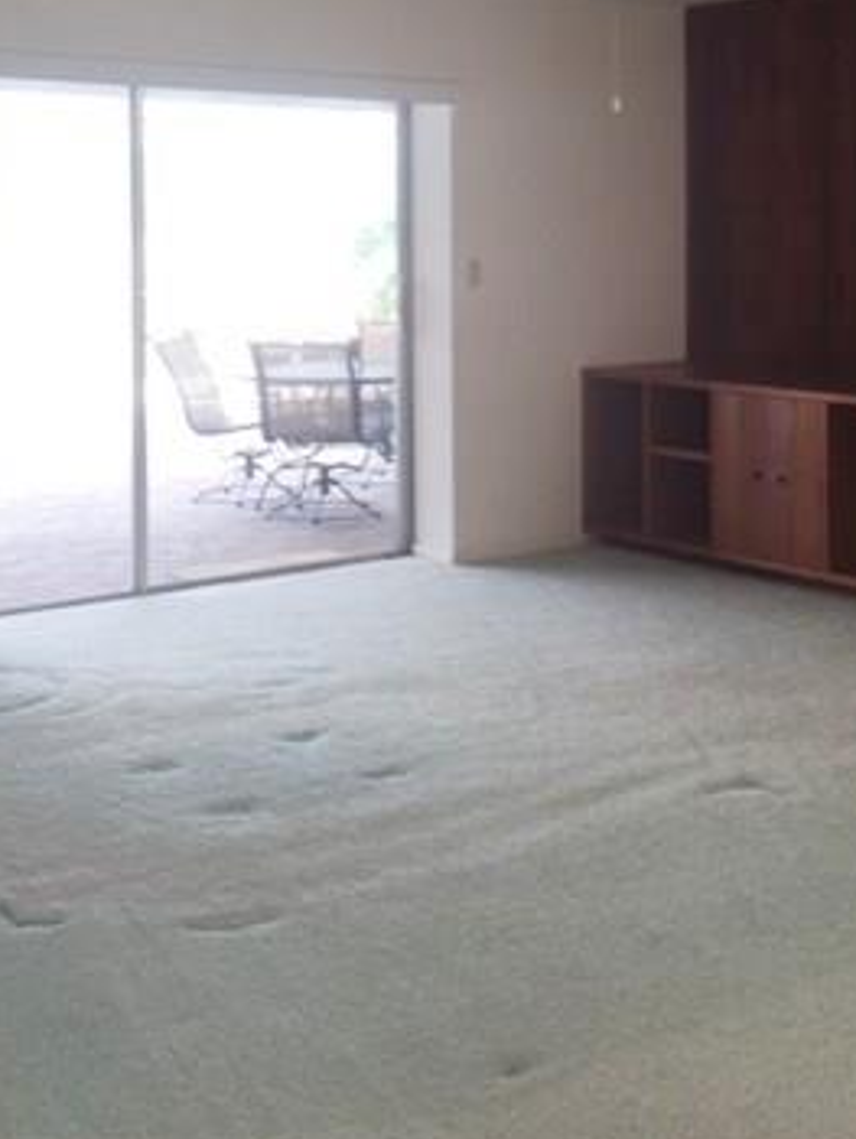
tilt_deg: -2.3
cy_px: 299
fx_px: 1745
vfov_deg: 35.4
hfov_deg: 27.2
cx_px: 641
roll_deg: +0.4
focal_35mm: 53
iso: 40
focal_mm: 4.15
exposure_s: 1/60
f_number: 2.2
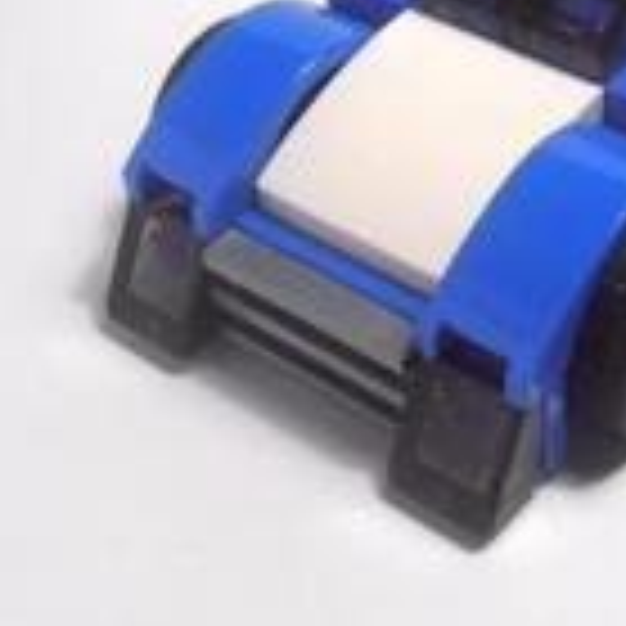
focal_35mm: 85
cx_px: 585
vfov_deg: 20.1
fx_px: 1739
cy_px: 99
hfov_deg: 19.9
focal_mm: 6.61
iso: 80
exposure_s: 1/60
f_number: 3.9
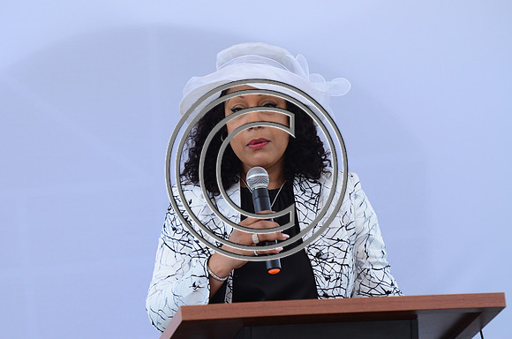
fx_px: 2874
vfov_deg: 6.8
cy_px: 170
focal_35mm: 202
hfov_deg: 10.2
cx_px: 256
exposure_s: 1/250
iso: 800
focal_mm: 135
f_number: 2.8
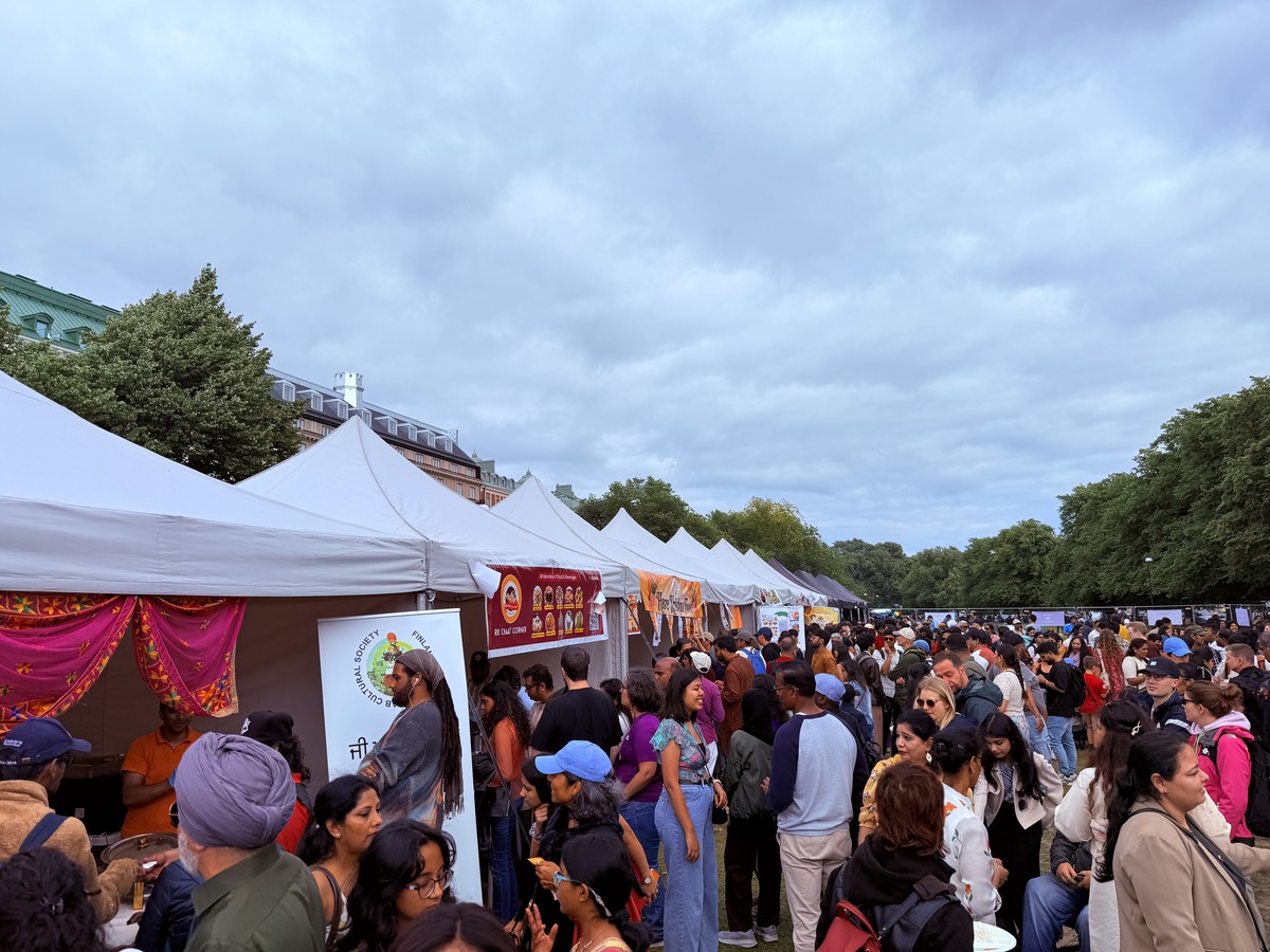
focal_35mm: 24
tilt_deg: +9.3
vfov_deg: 56.8
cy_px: 476
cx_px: 635
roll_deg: +2.7
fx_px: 881
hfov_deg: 71.6
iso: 80
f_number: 1.78
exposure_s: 1/4975
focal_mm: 6.76
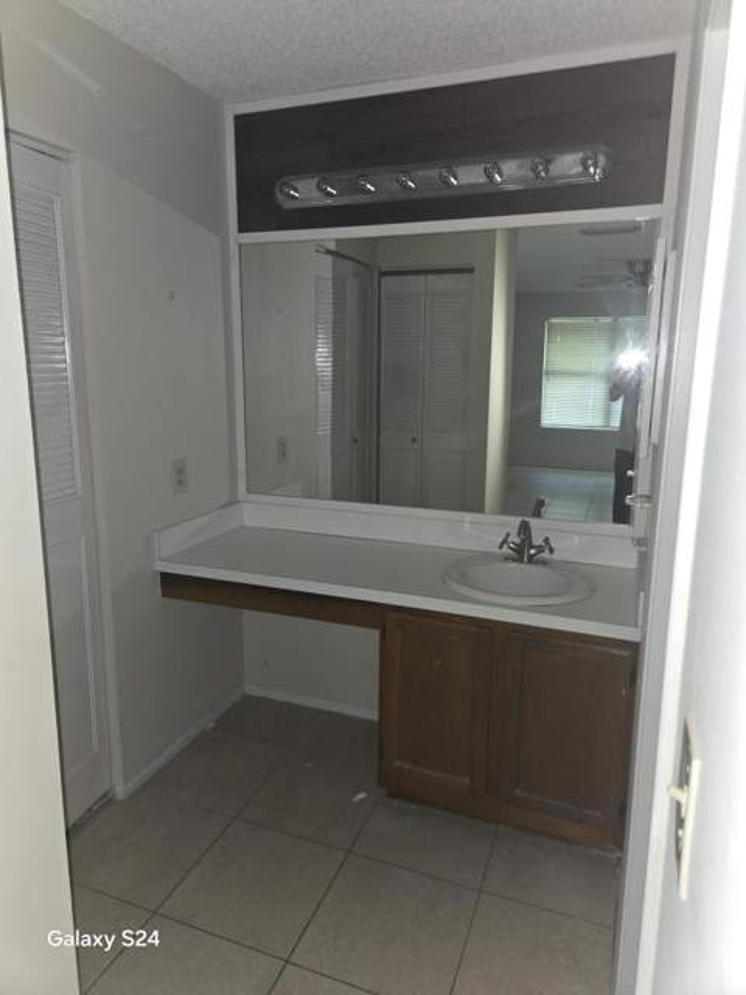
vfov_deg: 73.9
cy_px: 498
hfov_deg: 58.9
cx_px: 373
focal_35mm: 23
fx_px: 661
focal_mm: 5.4
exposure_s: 1/24
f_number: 1.8
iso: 125
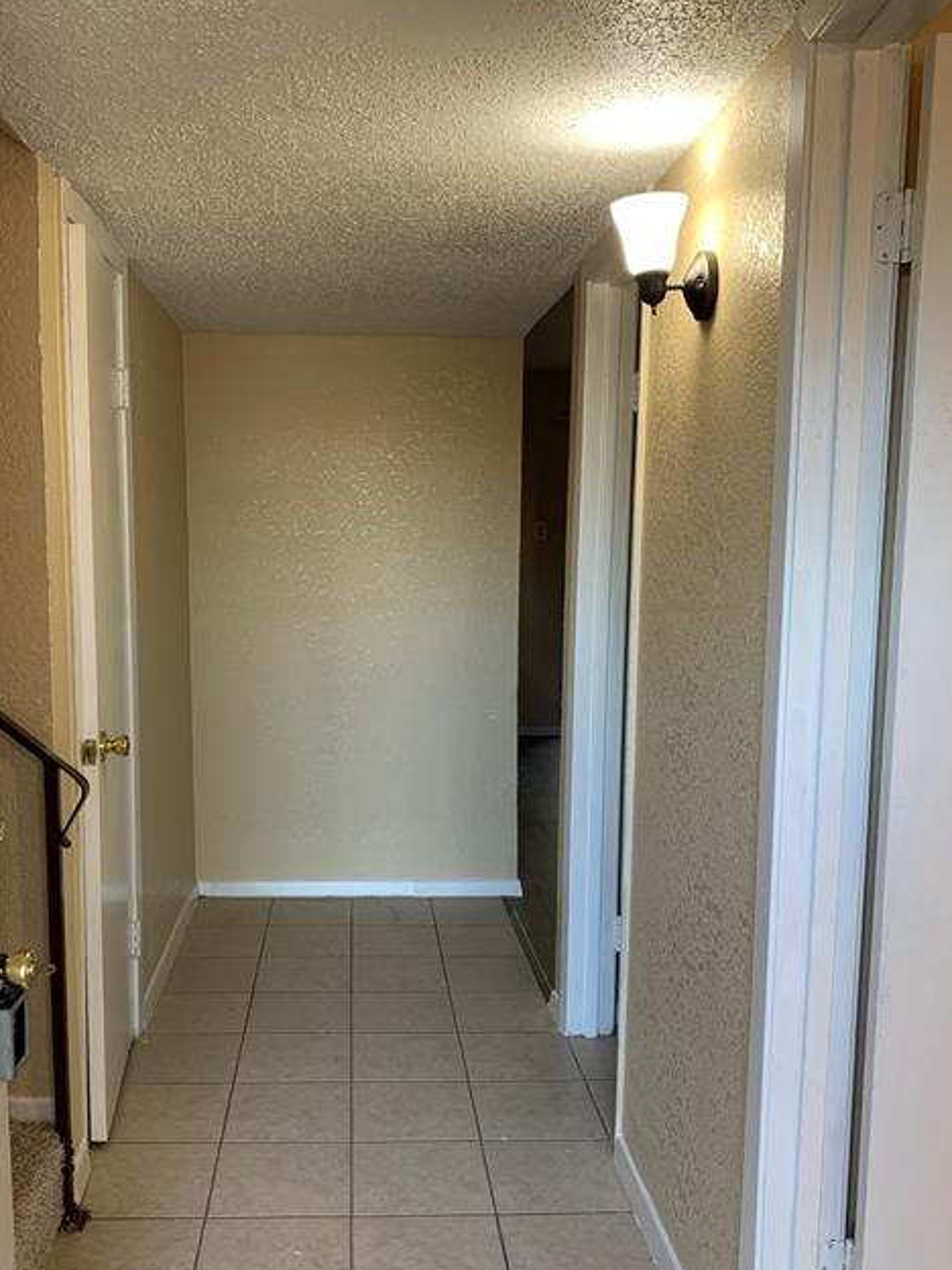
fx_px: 1173
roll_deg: -0.9
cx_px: 386
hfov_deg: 44.0
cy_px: 696
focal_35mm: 32
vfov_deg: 56.7
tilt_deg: -6.8
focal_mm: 4.25
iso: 80
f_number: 1.8
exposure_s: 1/60
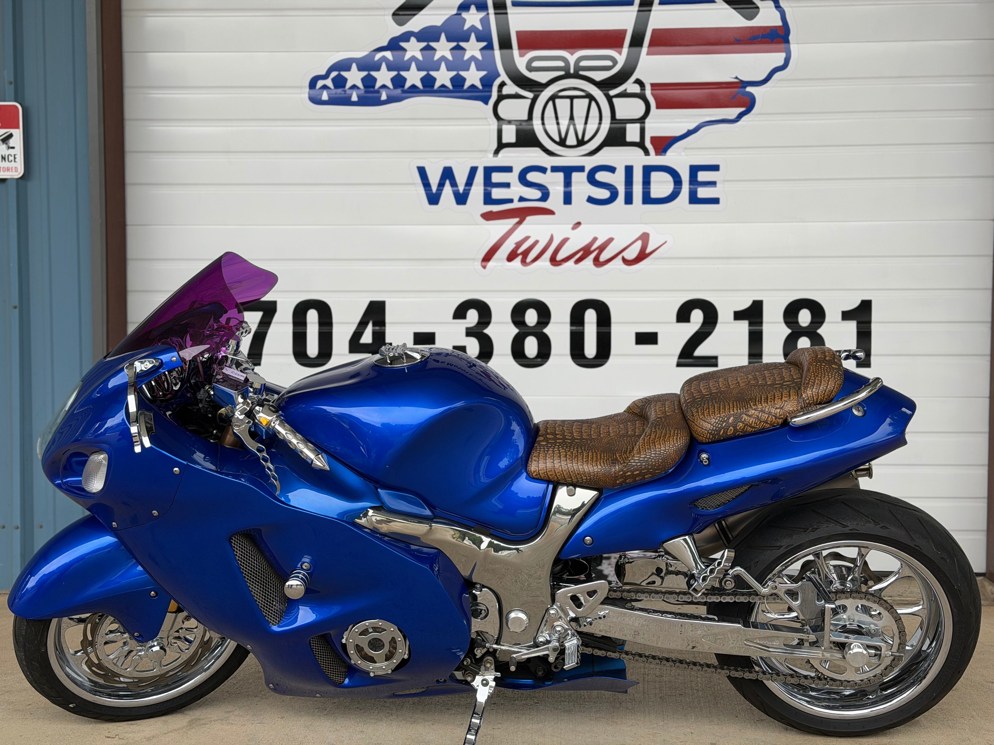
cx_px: 497
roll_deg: +0.2
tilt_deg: -3.2
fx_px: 1378
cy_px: 372
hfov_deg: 39.7
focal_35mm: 48
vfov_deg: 30.3
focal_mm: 6.76
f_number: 1.78
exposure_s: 1/407
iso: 64
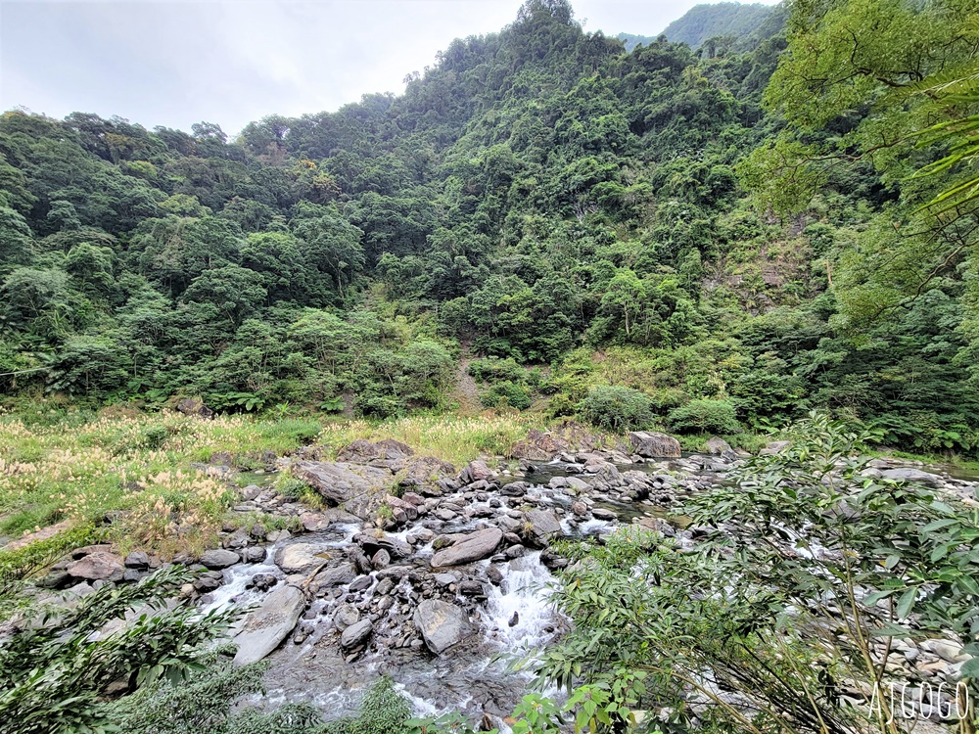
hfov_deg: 106.2
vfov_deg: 89.9
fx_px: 368
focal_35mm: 13
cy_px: 367
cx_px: 490
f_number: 2.2
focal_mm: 2.2
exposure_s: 1/59
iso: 80
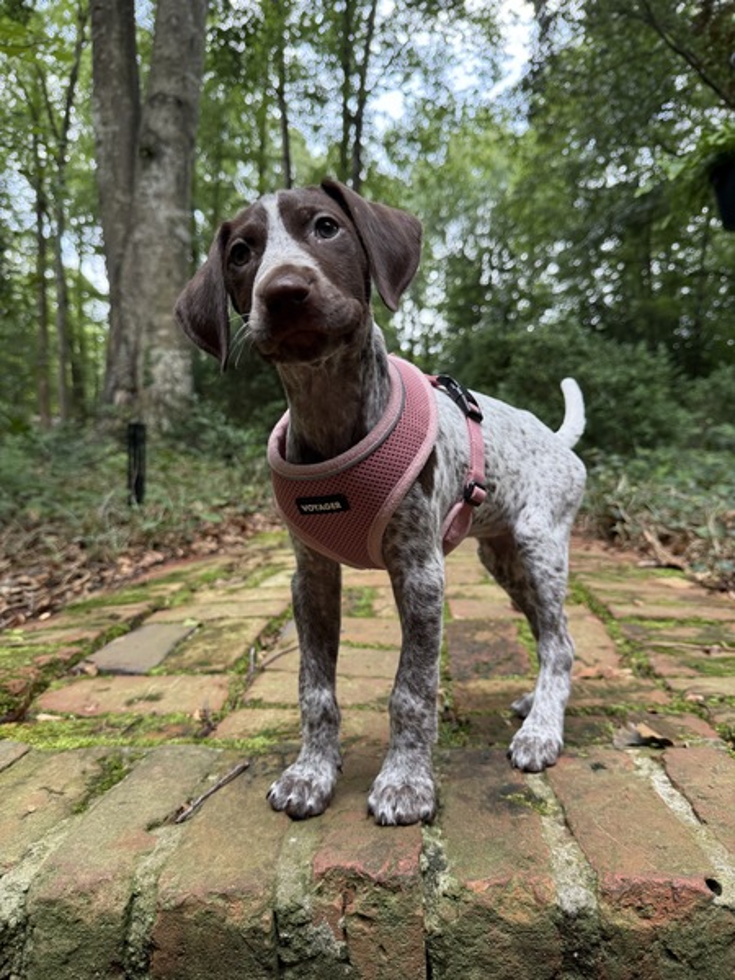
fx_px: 679
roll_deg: +1.8
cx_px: 368
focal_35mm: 24
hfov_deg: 56.8
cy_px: 490
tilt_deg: +0.4
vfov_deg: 71.6
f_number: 1.78
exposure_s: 1/268
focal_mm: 6.76
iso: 100
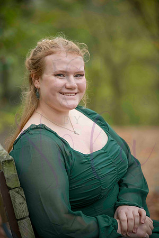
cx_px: 80
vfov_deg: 15.2
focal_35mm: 135
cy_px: 119
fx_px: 894
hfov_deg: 10.2
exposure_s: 1/320
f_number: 3.2
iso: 1600
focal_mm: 135
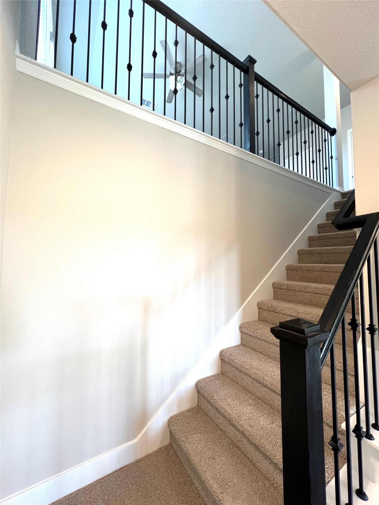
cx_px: 190
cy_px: 252
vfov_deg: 106.2
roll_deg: -0.3
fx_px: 190
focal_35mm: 13
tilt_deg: +4.5
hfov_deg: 89.9
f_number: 1.8
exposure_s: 1/60
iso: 125
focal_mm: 1.57
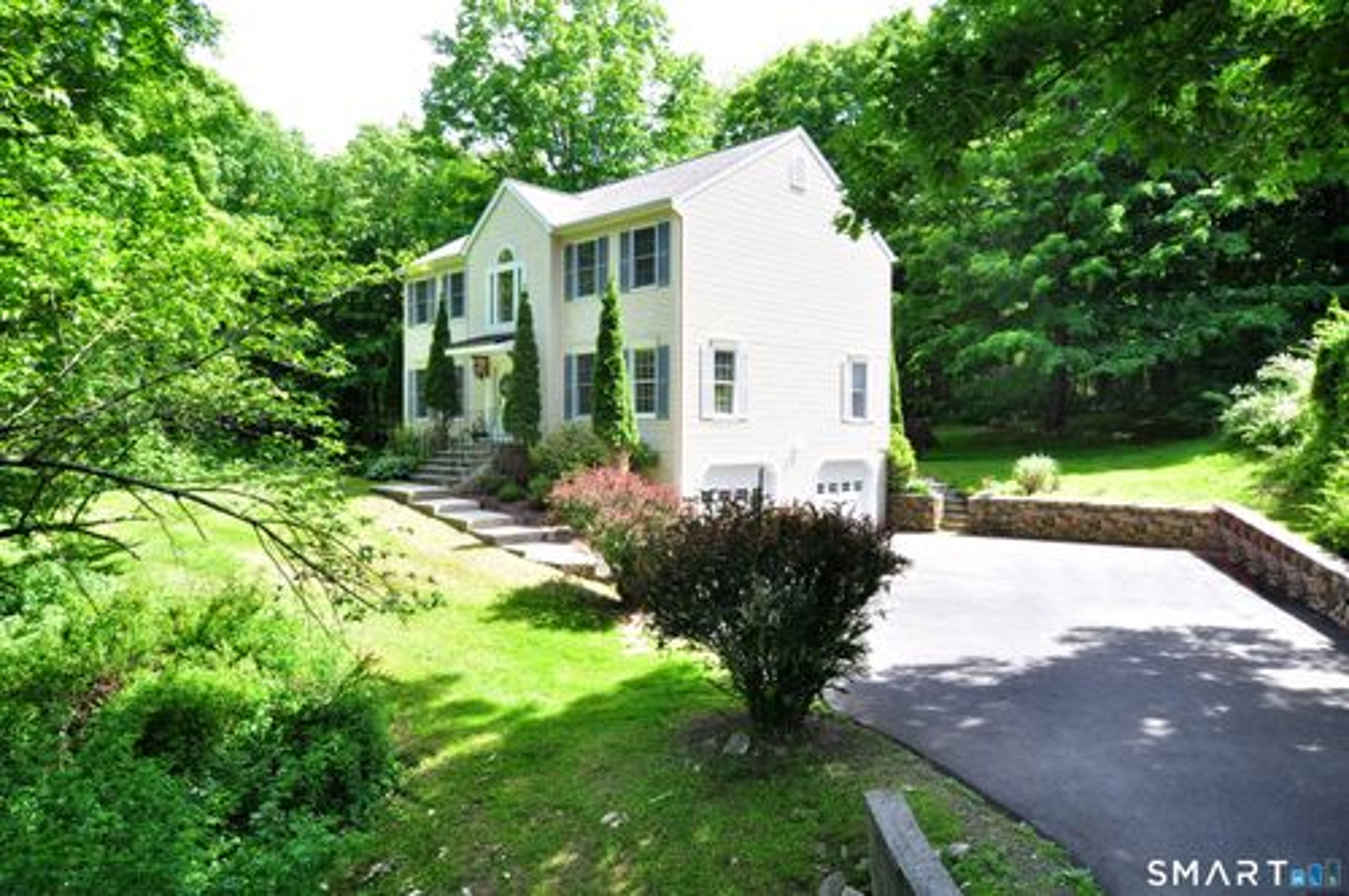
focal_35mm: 24
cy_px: 448
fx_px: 898
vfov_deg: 53.0
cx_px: 674
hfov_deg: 73.8
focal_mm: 16
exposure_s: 1/125
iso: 640
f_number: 9
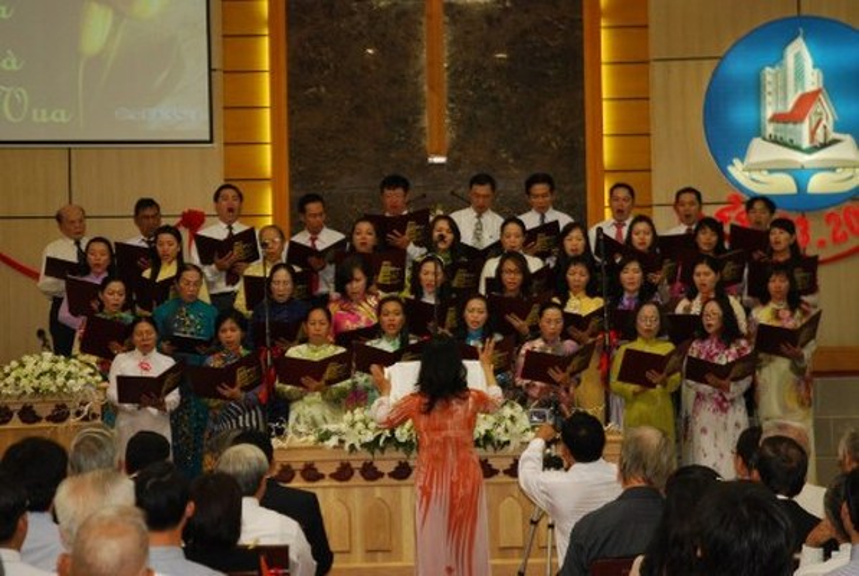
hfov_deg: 26.0
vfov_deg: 17.6
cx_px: 430
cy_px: 288
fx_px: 1864
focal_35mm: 78
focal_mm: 52
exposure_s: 1/60
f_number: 4.5
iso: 400
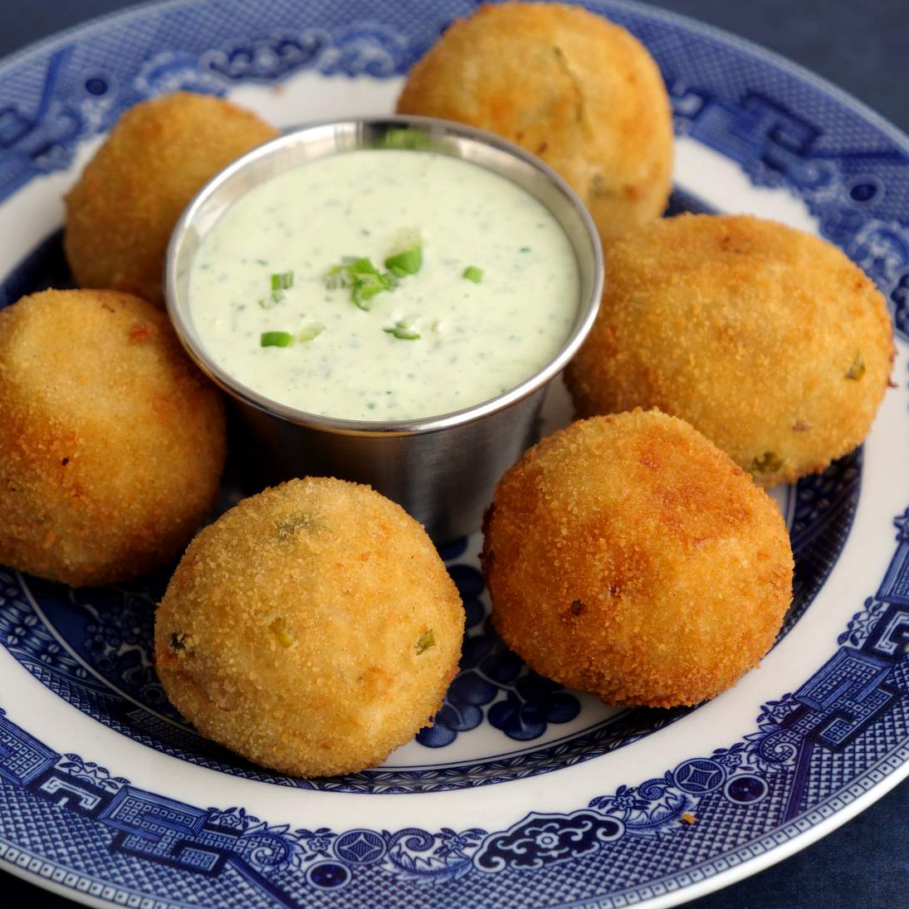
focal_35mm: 155
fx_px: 4605
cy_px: 390
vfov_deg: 11.3
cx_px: 426
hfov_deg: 11.3
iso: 200
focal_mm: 60
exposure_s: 1/200
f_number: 4
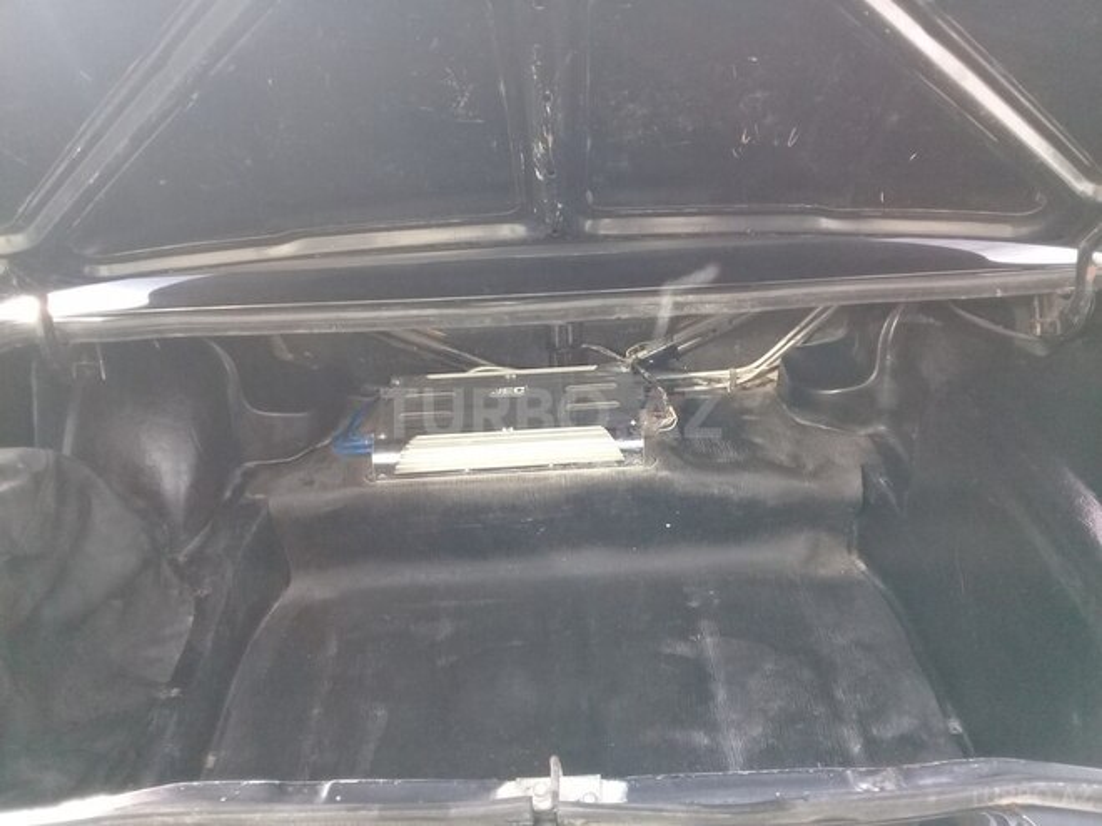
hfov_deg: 58.4
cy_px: 413
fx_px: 987
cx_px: 551
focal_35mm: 31
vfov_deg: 45.4
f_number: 2.2
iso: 100
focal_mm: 3.3
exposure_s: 1/100
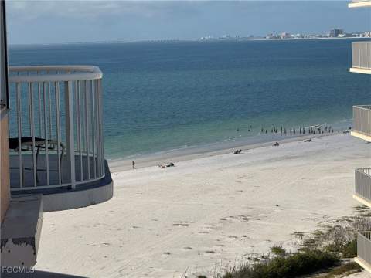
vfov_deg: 12.3
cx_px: 186
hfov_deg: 16.4
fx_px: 1286
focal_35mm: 120
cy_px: 139
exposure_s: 1/4651
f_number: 2.8
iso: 64
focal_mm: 15.66
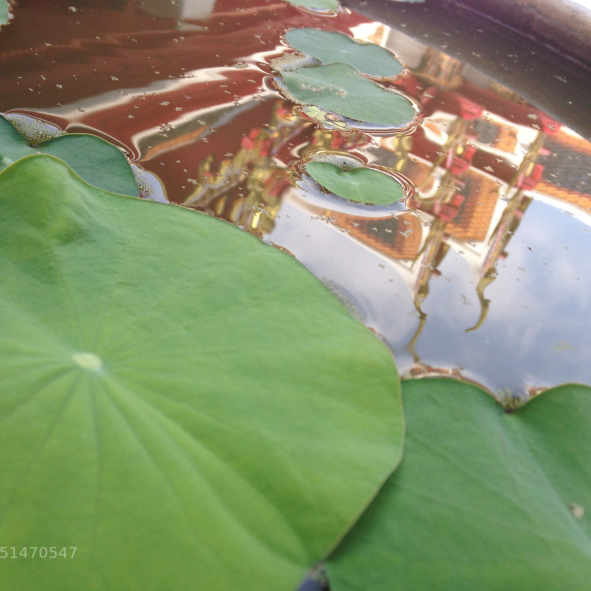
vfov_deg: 42.8
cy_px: 295
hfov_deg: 42.4
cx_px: 214
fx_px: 753
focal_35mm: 39
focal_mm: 4.12
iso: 50
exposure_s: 1/251
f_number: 2.4
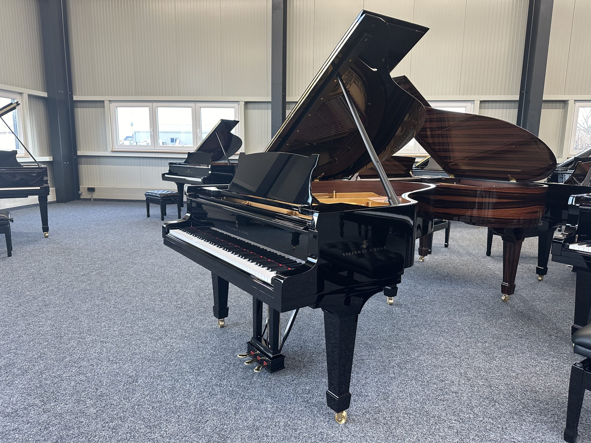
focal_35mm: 24
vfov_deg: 56.8
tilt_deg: -9.7
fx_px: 410
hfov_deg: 71.6
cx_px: 296
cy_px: 222
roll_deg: -0.8
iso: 200
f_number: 1.78
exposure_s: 1/121
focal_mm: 6.86
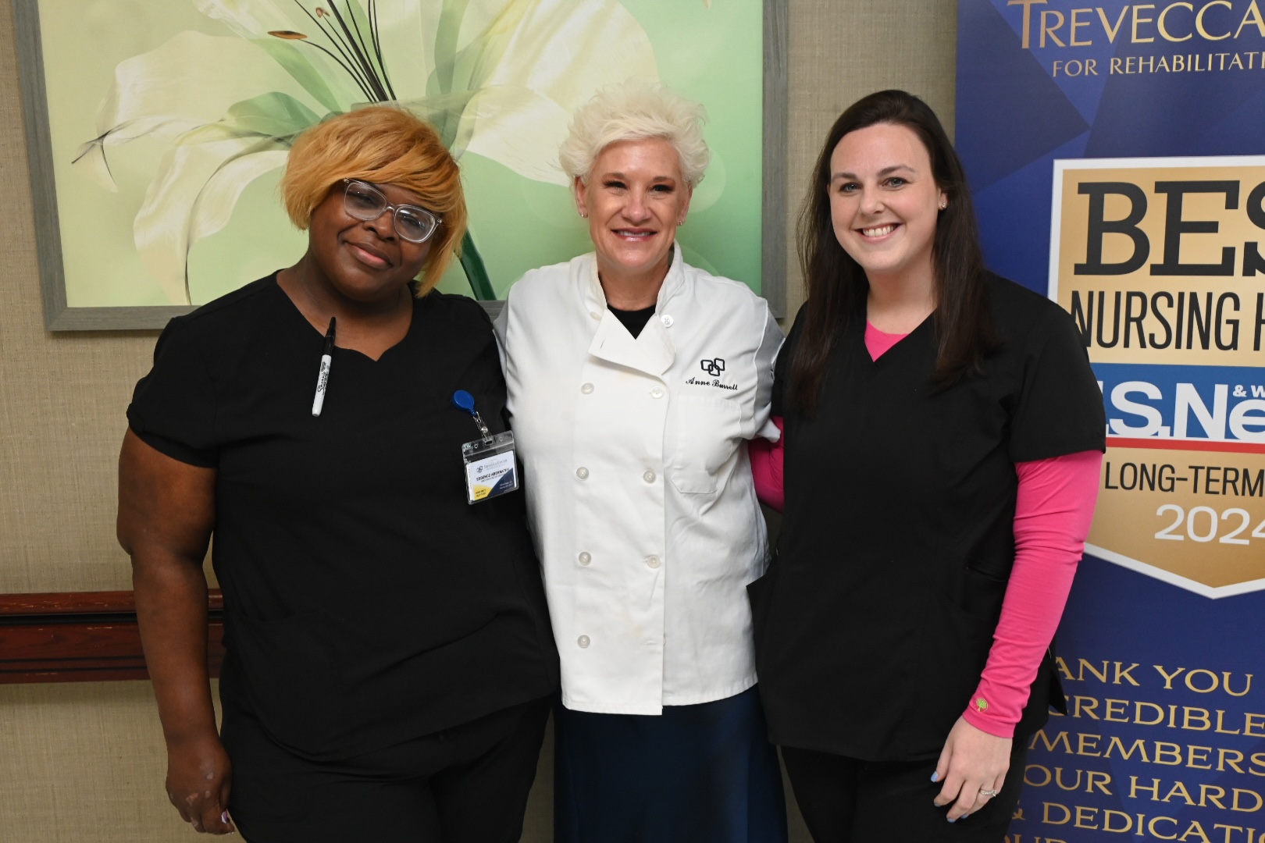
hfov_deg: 54.4
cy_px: 422
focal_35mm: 35
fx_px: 1230
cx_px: 632
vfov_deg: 37.9
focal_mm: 35
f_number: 9
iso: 3200
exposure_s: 1/125
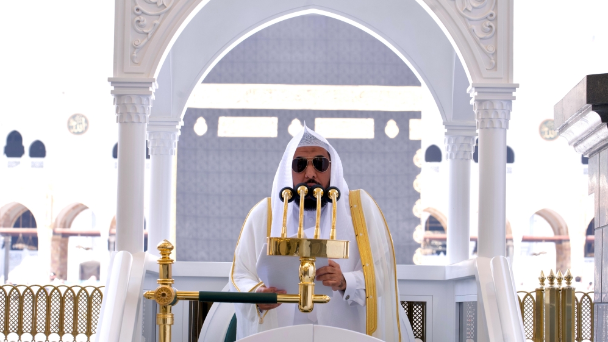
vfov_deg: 11.8
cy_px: 188
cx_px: 304
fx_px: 1661
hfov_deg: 20.7
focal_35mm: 103
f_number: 8
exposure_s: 1/200
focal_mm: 98
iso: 500
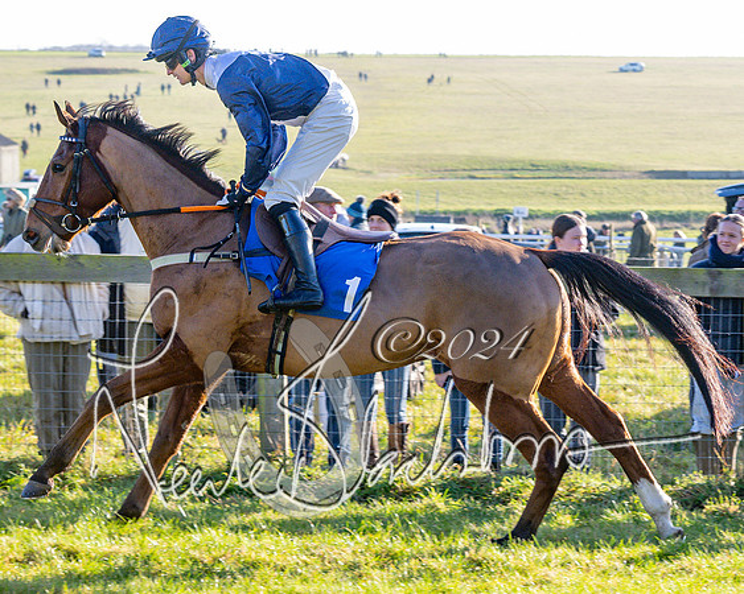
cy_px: 405
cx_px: 633
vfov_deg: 13.0
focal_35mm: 118
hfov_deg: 16.1
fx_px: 2604
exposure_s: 1/1000
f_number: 4
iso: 640
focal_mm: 48
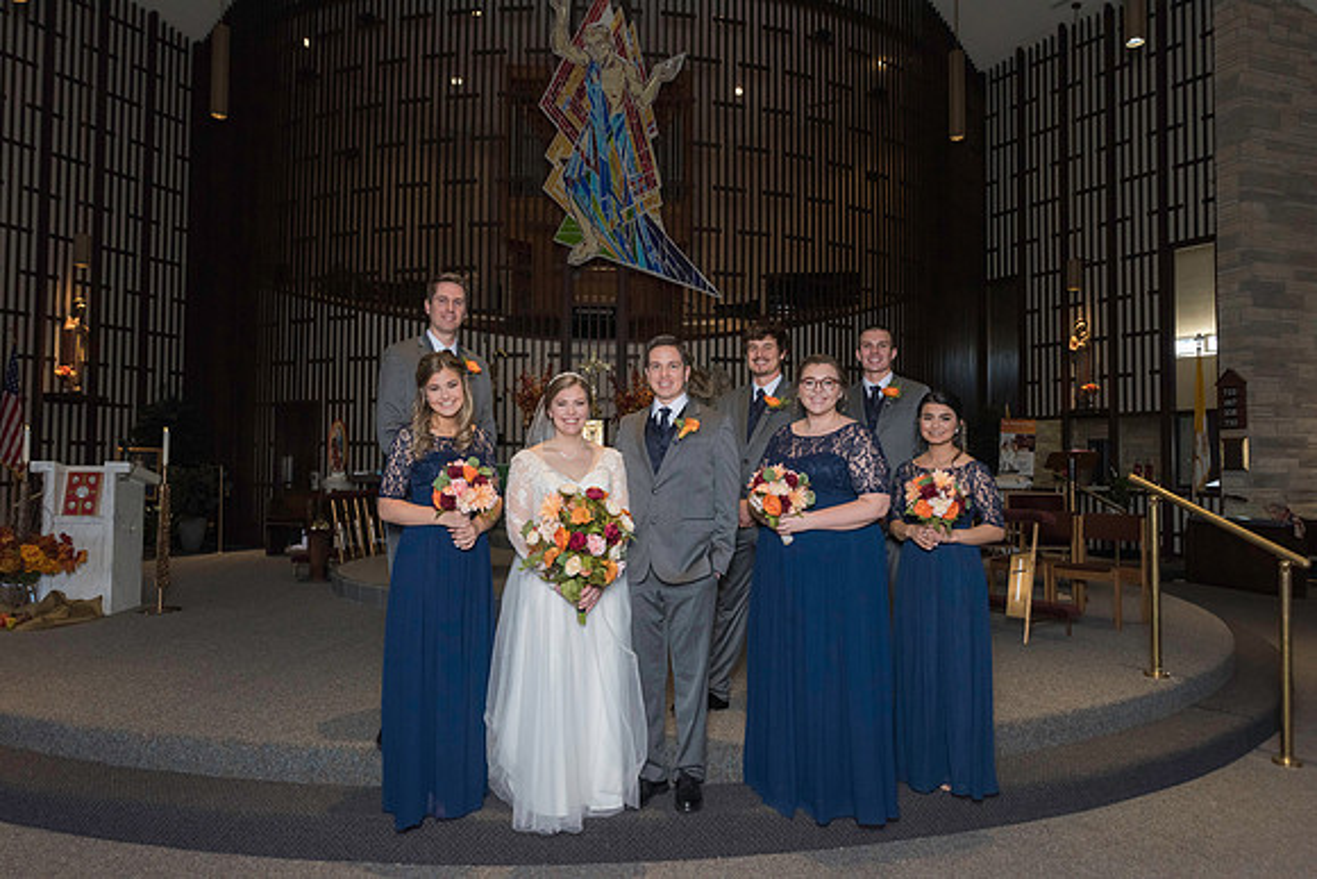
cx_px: 658
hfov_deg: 73.7
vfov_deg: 53.2
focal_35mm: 24
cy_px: 440
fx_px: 878
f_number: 6.3
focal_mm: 24
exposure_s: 1/160
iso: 1250
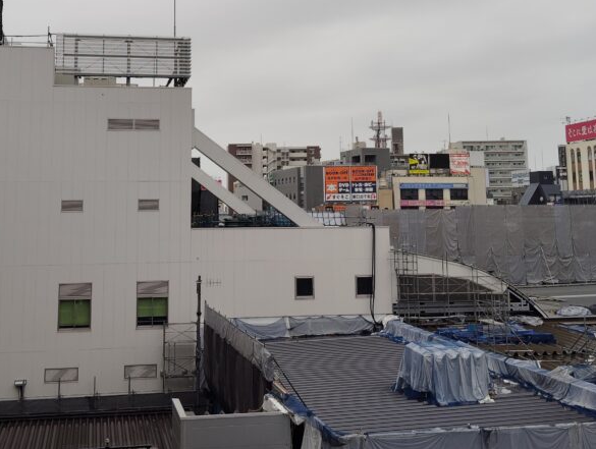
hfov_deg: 38.8
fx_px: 845
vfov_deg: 29.1
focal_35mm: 49
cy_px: 94
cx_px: 258
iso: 50
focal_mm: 4.22
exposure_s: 1/234
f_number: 1.8
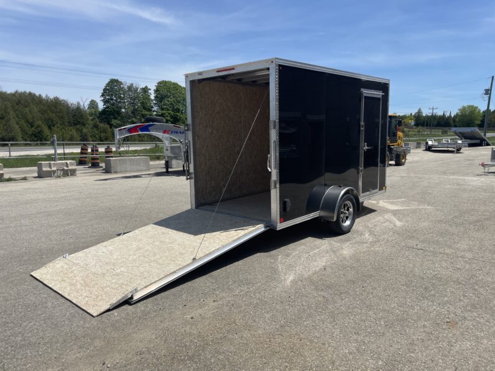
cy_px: 186
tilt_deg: -3.5
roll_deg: +1.0
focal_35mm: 26
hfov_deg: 67.3
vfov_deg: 53.1
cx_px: 248
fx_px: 372
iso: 32
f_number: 1.6
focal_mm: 4.2
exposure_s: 1/5051
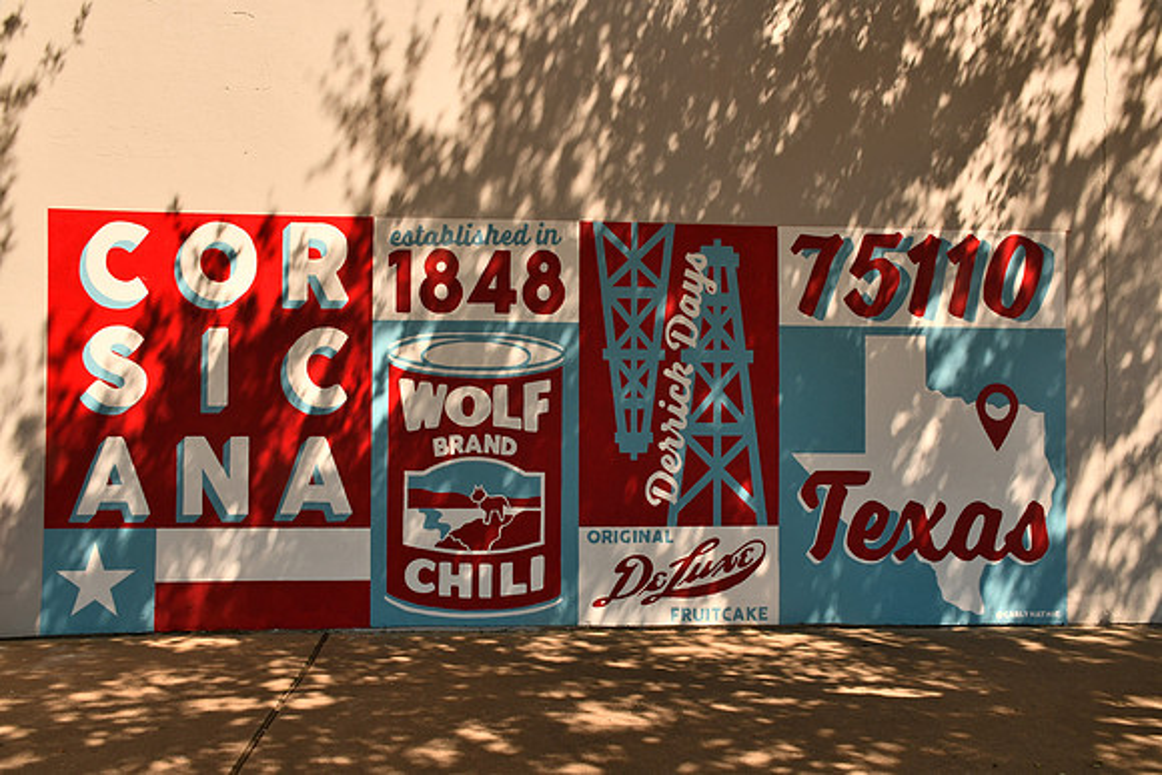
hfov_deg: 53.1
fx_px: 1162
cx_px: 581
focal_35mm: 36
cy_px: 388
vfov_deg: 36.9
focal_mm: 24
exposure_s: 1/200
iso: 200
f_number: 16
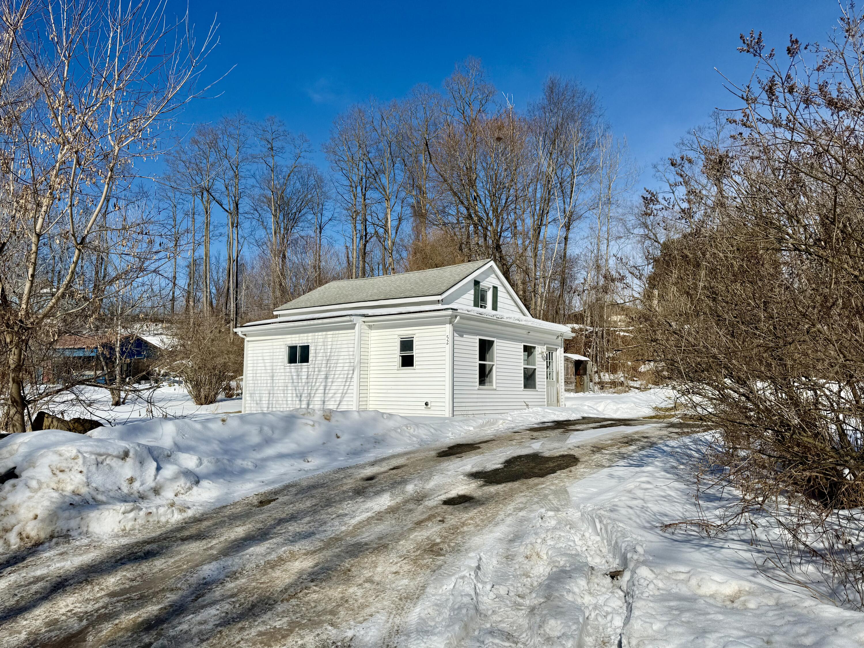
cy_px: 324
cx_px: 432
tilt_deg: +6.5
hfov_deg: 71.6
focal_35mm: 24
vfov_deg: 56.8
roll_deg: -0.4
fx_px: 599
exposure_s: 1/11905
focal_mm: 6.76
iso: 80
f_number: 1.78
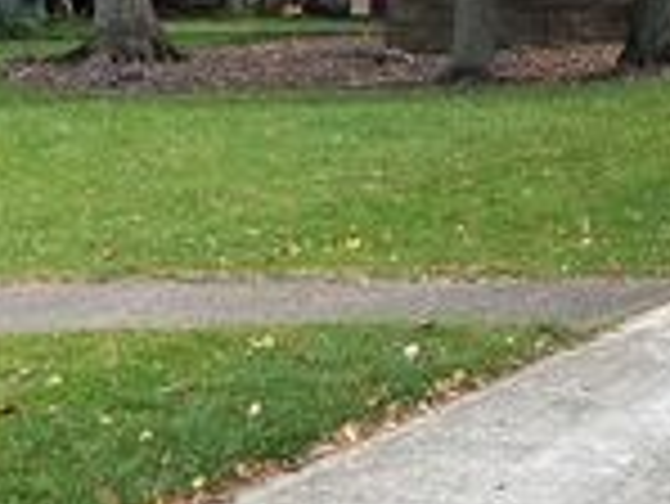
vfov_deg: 16.5
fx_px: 1685
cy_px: -47
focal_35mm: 87
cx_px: 886
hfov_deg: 20.4
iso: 50
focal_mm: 5.1
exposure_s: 1/457
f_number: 1.6
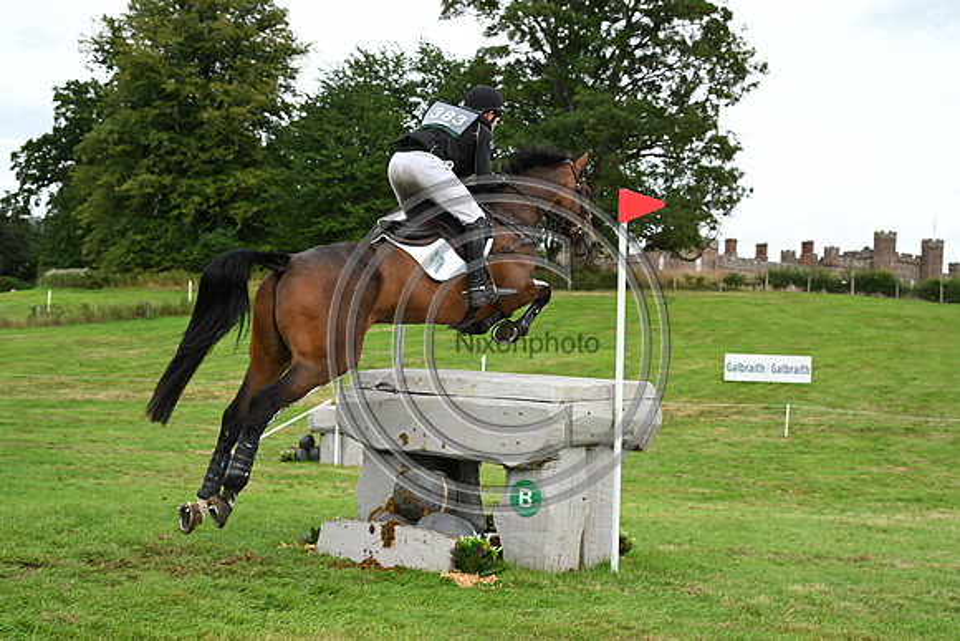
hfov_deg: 41.1
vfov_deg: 28.1
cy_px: 320
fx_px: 1280
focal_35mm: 48
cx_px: 480
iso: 900
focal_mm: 48
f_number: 5.6
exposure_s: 1/1250
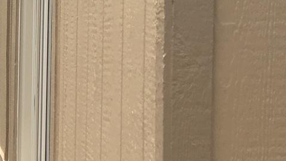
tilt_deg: -4.2
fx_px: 1008
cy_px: 104
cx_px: -210
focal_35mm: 133
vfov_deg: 9.1
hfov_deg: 14.4
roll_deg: -0.5
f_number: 2.2
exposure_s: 1/810
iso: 25
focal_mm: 4.15
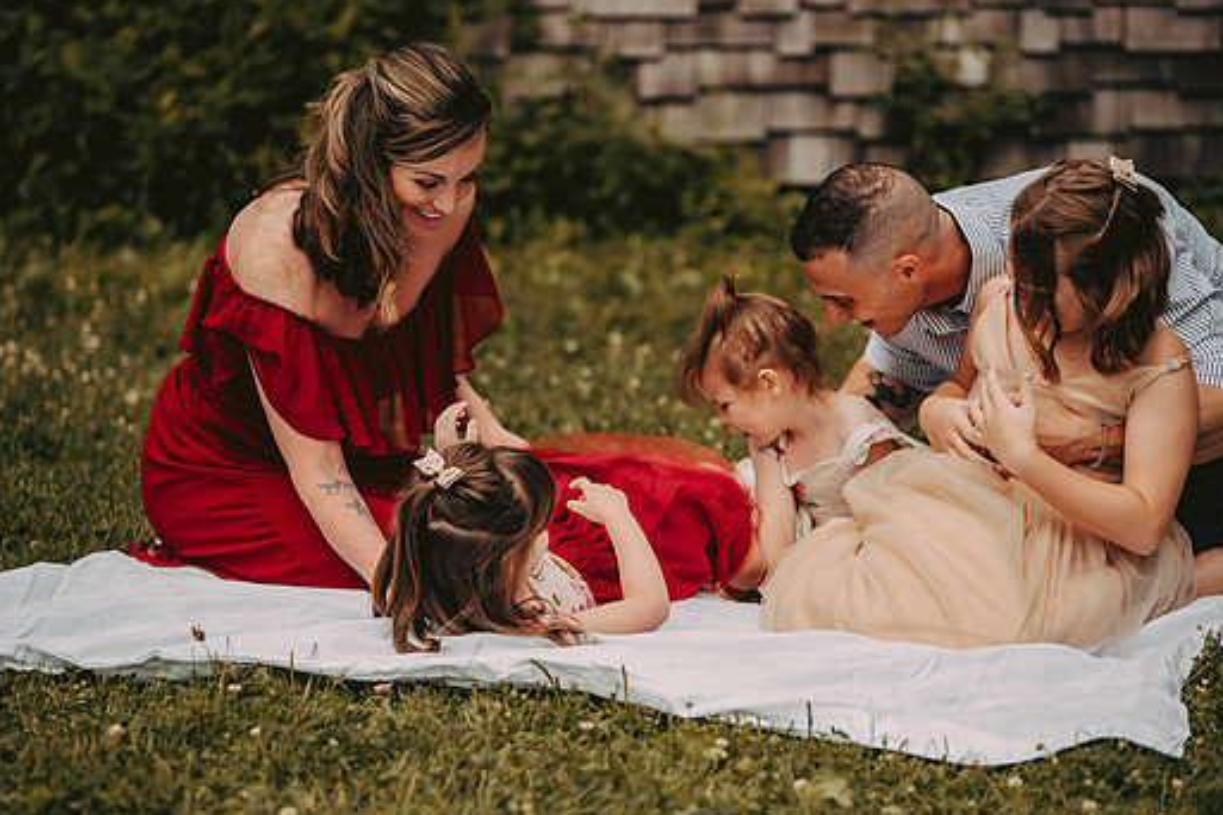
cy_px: 449
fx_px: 5571
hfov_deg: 12.5
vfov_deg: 8.4
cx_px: 591
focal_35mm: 164
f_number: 2.8
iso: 640
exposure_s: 1/4000
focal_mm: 145
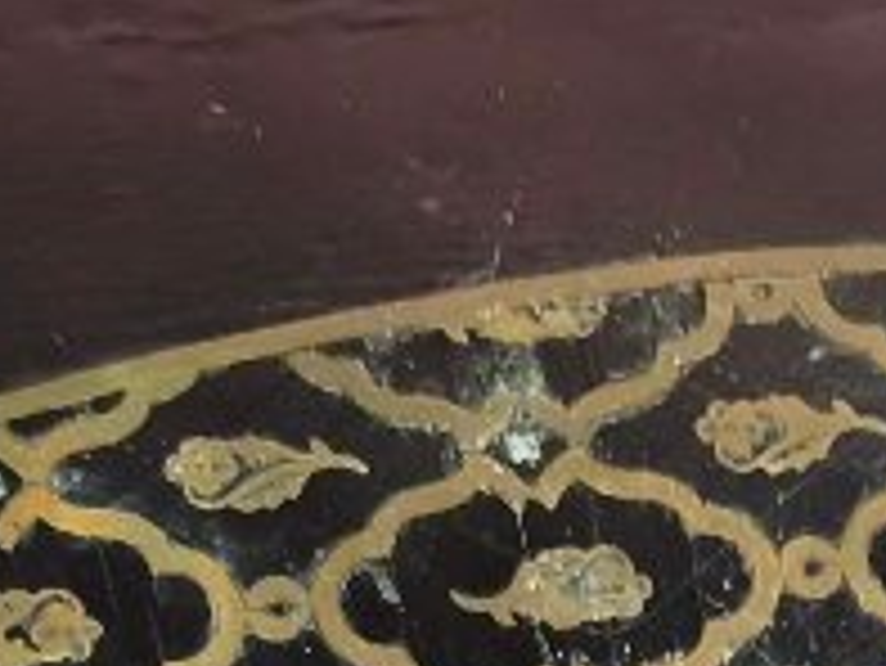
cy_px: 1926
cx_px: 913
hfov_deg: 13.9
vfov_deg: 8.9
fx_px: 3585
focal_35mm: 140
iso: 2000
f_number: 1.7
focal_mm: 6.06
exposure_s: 1/33.3
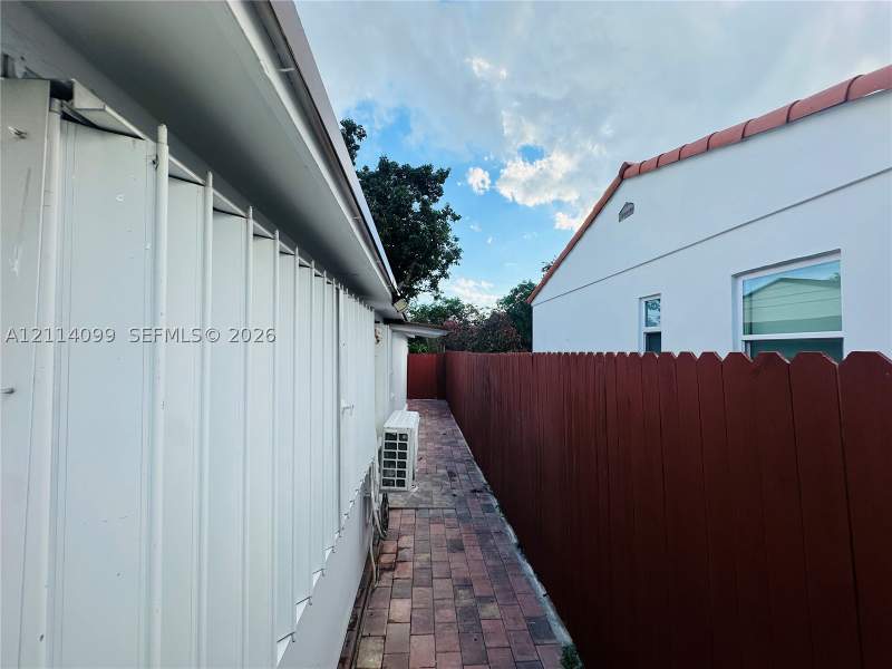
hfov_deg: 102.1
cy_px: 334
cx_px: 446
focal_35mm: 14
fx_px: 361
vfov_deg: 85.7
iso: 40
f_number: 2.2
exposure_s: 1/703
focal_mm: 2.22
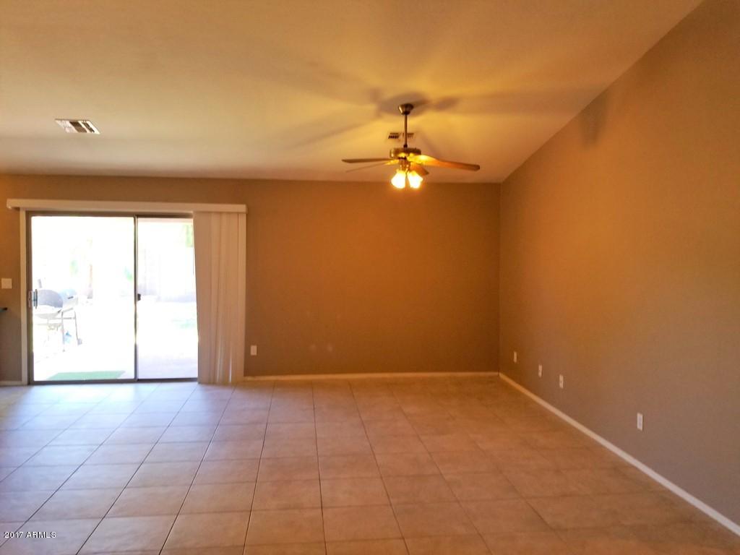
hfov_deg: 67.3
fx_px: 556
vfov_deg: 53.1
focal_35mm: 26
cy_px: 278
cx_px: 370
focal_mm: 4.25
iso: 160
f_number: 1.7
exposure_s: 1/60
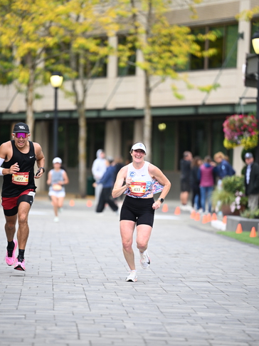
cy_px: 183
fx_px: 2174
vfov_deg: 9.1
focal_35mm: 218
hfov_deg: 6.8
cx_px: 130
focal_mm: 200
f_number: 2.8
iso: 1000
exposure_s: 1/1600
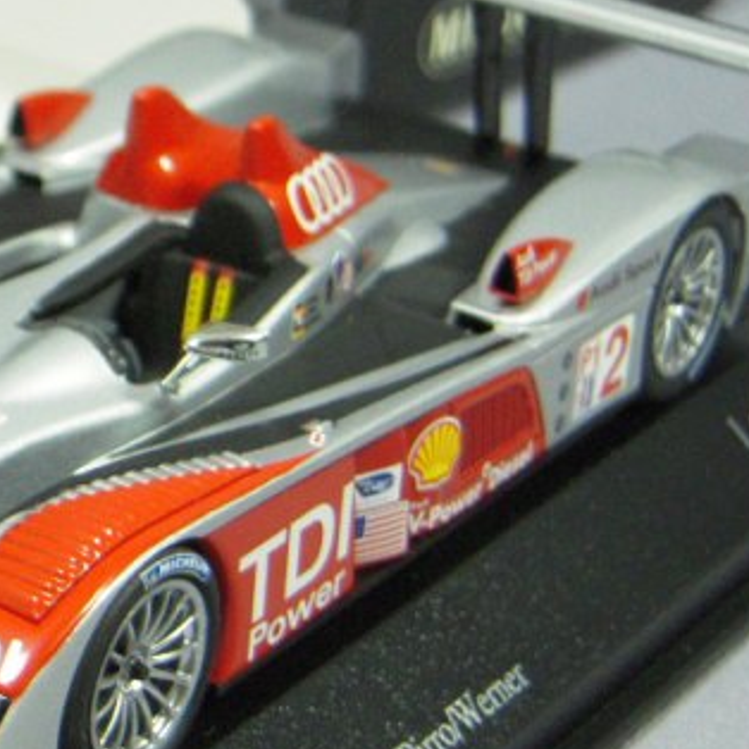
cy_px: 468
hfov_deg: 12.9
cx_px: -19
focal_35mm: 133
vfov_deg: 13.1
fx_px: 3256
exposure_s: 1/200
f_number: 3.9
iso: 640
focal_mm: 10.5
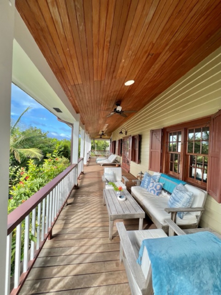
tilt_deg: +0.3
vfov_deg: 106.2
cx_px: 110
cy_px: 148
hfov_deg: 89.9
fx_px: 111
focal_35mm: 13
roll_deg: -2.7
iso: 32
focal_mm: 1.57
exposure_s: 1/386
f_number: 1.8
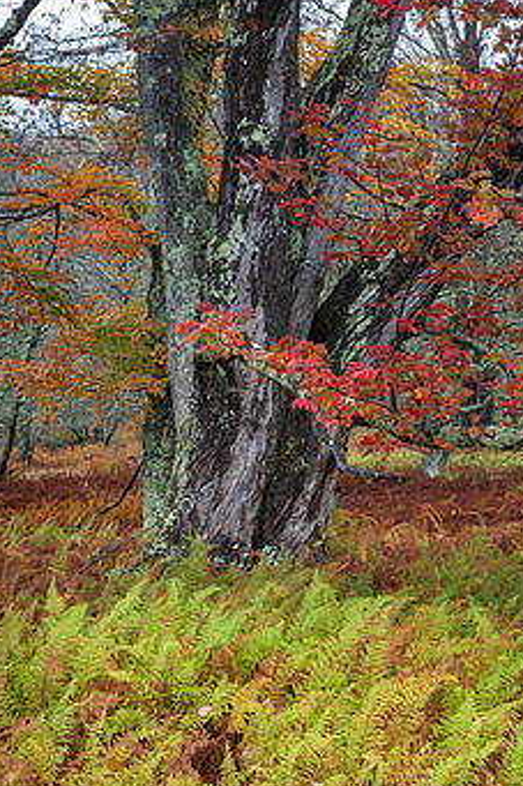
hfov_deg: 20.5
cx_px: 329
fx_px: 1440
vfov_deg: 30.4
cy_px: 507
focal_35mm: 66
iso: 100
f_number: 13
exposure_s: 1/5
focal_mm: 50
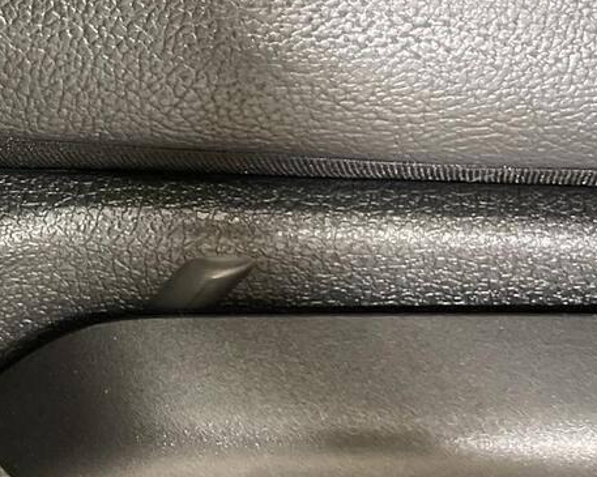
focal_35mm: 80
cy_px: 231
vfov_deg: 19.2
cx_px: -255
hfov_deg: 20.9
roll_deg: -3.7
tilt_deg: -42.6
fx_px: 1413
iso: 640
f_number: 1.6
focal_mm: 5.1
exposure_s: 1/25
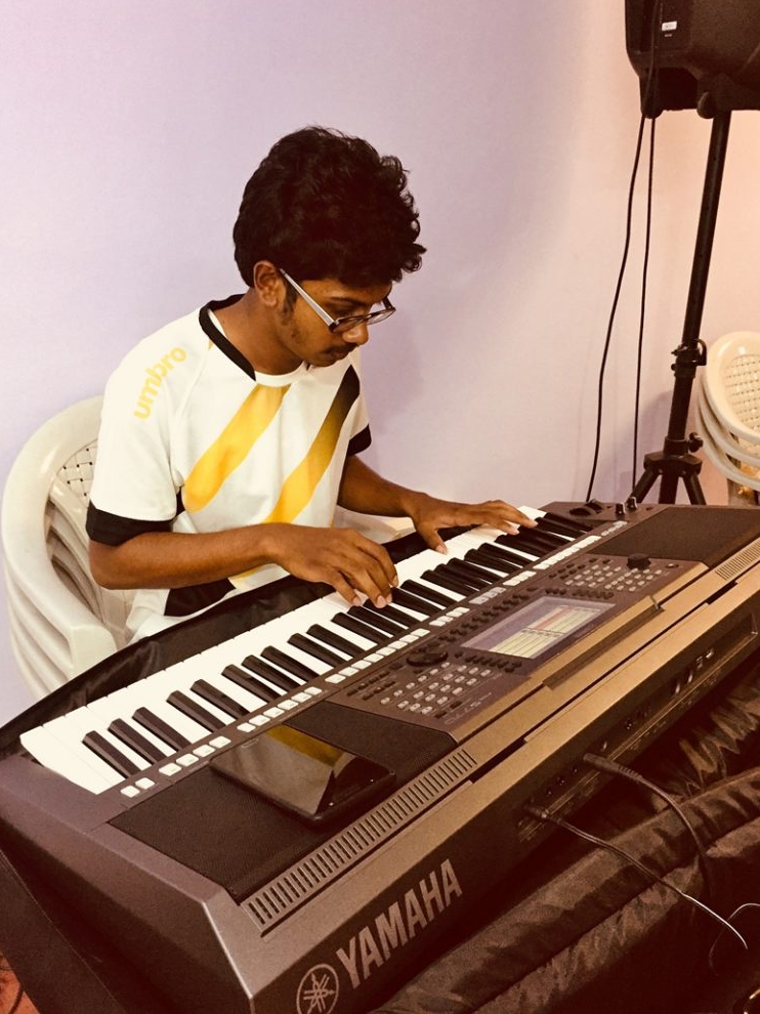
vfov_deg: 60.0
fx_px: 879
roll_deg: +0.7
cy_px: 499
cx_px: 373
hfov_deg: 46.8
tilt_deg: -21.2
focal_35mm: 30
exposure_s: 1/33
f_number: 2.2
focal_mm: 4.15
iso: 200
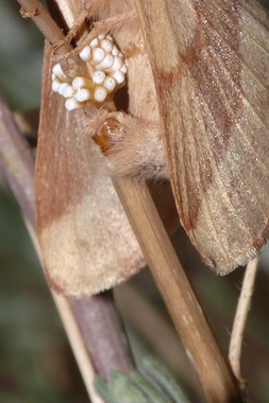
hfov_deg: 4.0
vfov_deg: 6.0
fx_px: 3870
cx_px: 64
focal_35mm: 345
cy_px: 68
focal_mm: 41.6
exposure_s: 1/640
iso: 200
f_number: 11
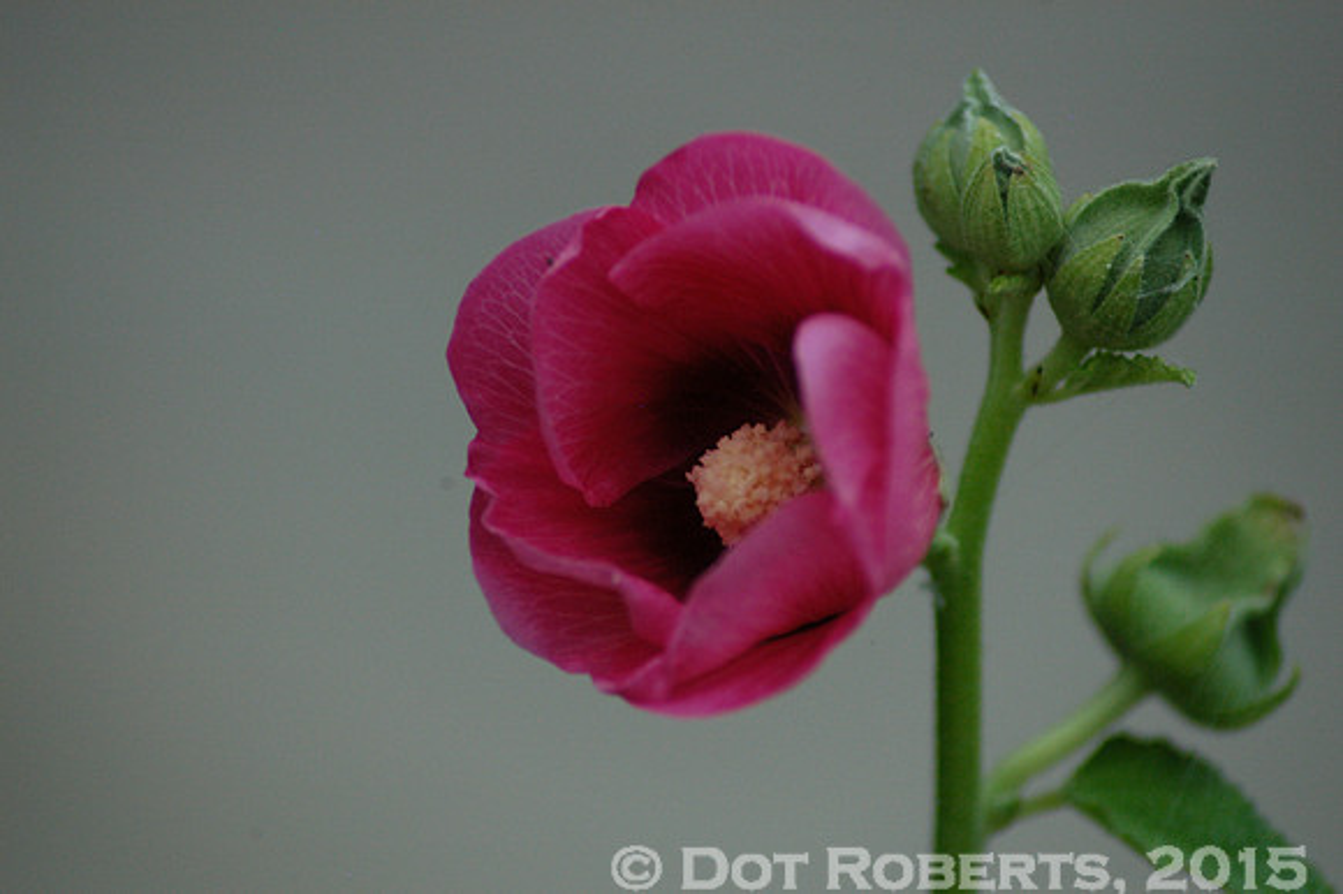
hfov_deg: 7.2
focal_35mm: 285
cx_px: 672
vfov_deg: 4.8
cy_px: 447
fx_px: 10626
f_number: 5.6
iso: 640
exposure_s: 1/3000
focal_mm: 190
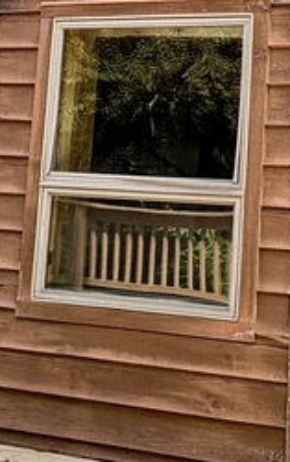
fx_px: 807
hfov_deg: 19.2
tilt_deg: +8.3
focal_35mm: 64
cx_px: 355
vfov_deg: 30.4
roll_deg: -1.8
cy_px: 39
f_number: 2.2
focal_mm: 2.22
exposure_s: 1/148
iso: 40
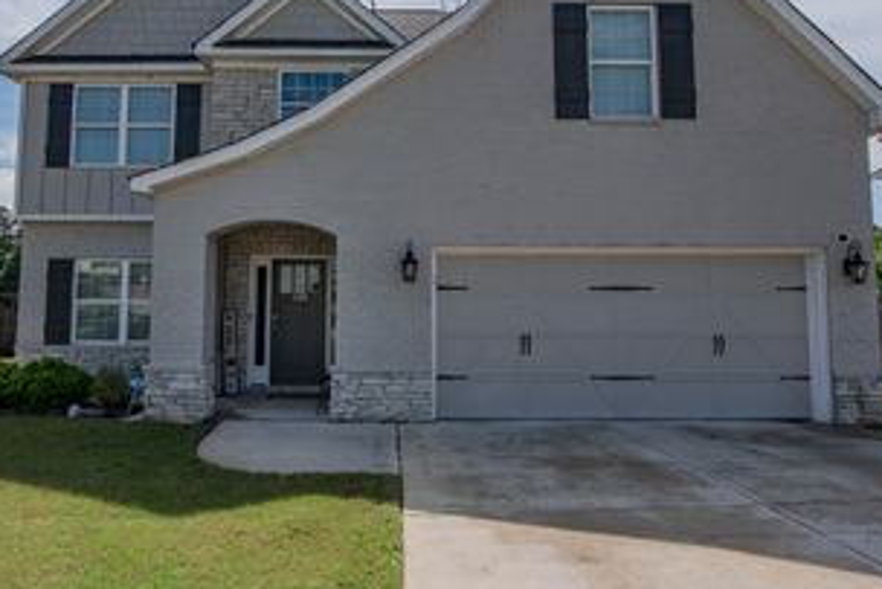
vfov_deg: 54.8
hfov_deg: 75.8
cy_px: 242
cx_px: 392
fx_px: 564
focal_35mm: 23
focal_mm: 14
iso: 500
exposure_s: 1/640
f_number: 13
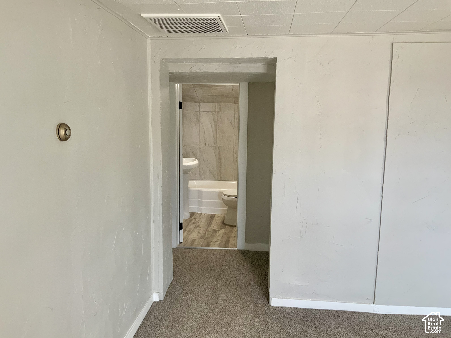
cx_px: 226
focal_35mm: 29
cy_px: 169
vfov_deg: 48.2
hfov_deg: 61.7
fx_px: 378
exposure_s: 1/60
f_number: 1.8
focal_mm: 3
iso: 50
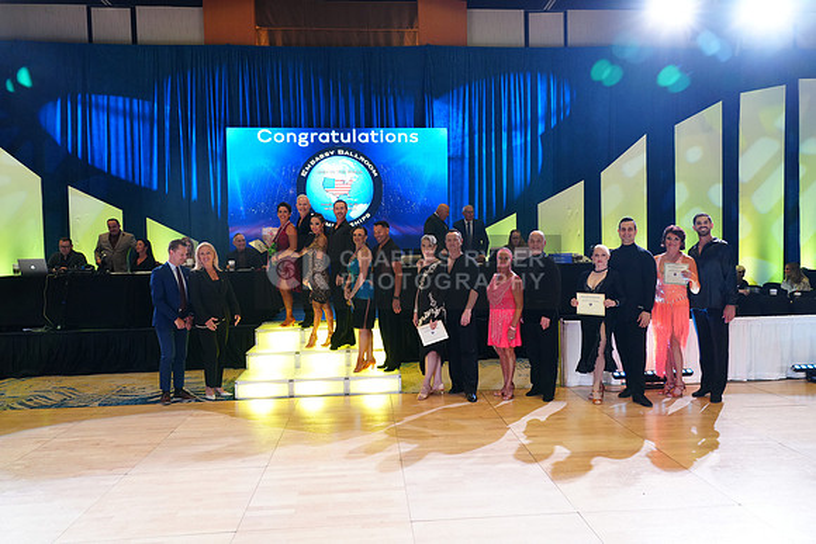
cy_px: 272
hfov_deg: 73.7
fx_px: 544
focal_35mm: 24
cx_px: 408
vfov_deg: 53.2
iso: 2000
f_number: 4
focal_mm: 24
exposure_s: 1/125
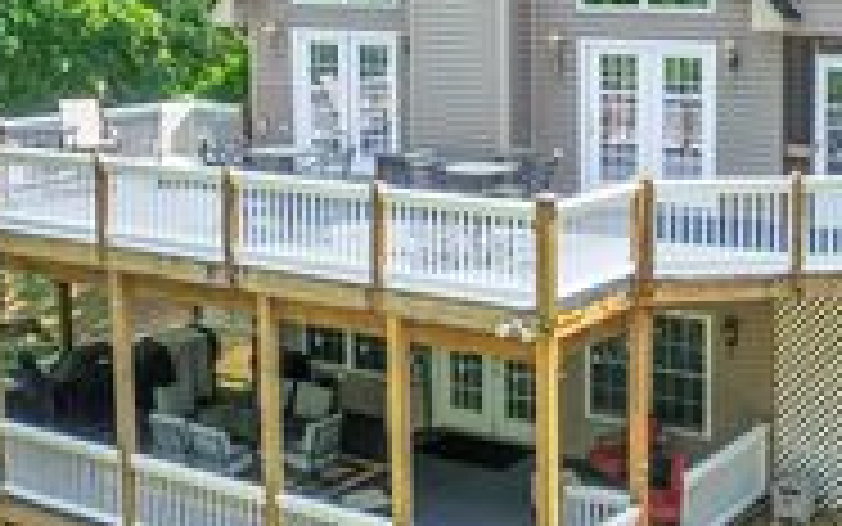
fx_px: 1377
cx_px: 635
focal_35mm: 60
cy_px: 124
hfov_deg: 33.3
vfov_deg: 21.4
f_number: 2.8
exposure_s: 1/50
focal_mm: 8.38
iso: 100
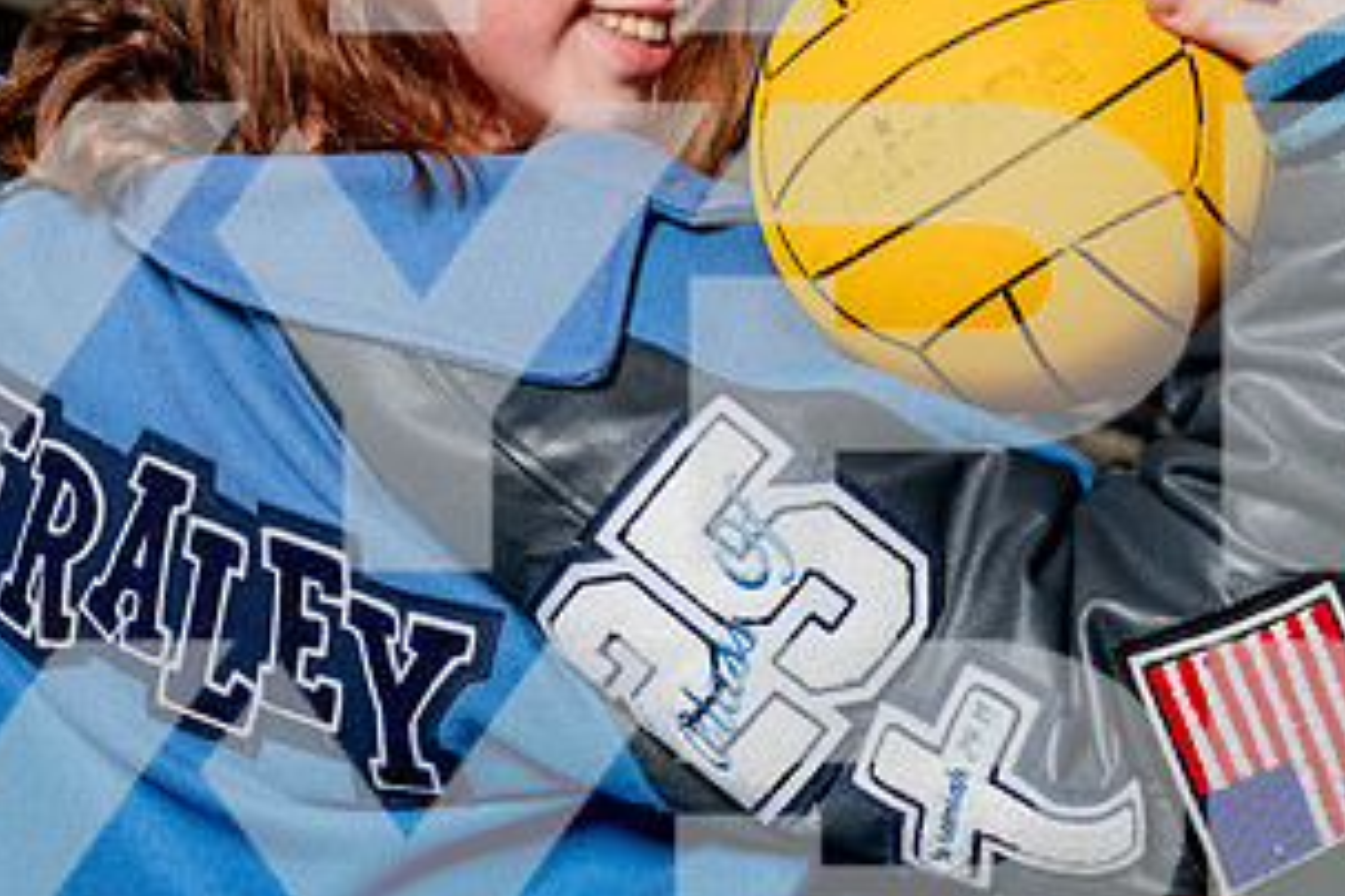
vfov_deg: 12.3
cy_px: 339
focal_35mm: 111
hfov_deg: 18.4
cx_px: 604
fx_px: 4147
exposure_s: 1/250
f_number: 6.3
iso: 400
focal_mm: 58
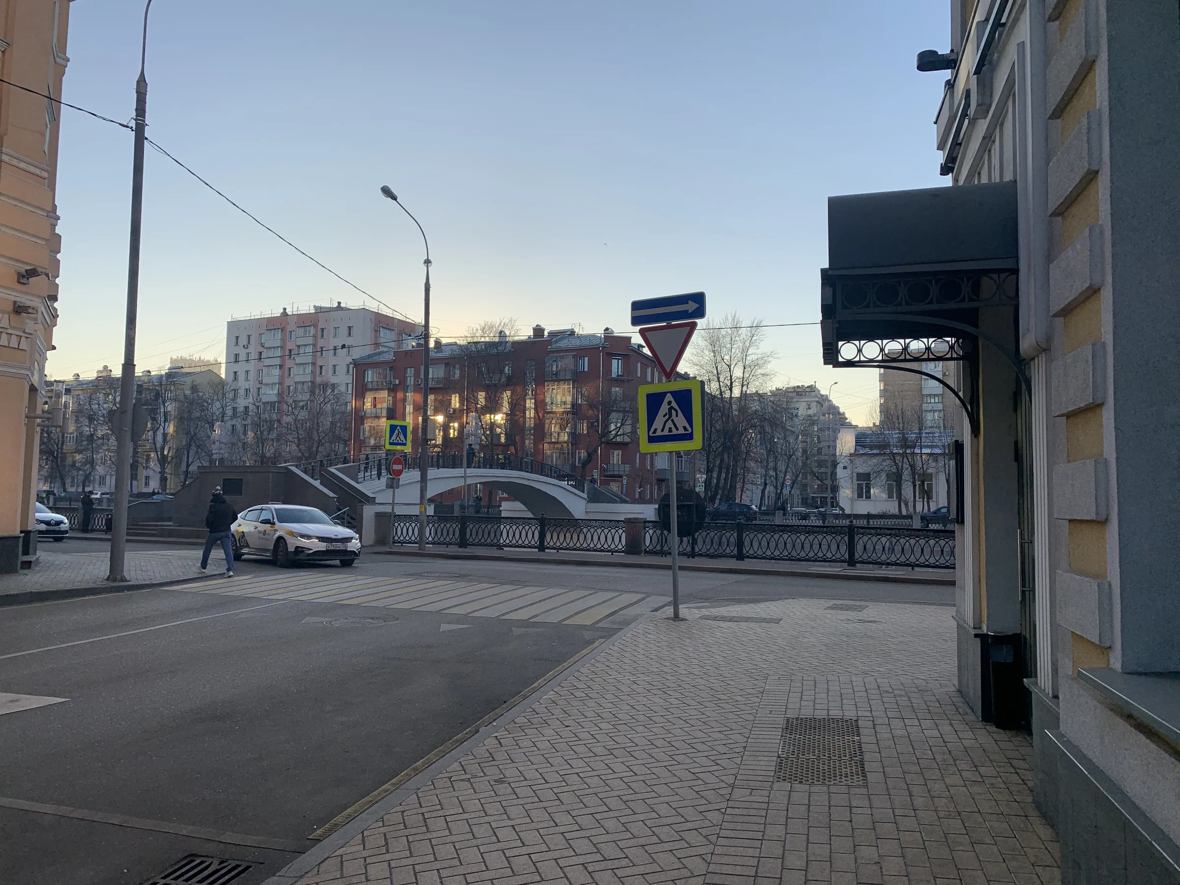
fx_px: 886
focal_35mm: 26
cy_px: 442
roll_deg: -2.1
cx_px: 590
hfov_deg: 67.3
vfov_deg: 53.1
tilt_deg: +6.0
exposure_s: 1/1235
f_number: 1.8
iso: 25
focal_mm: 4.25
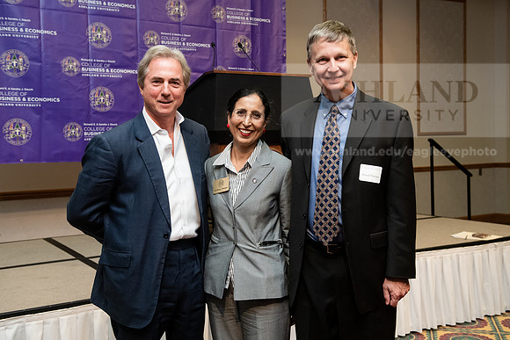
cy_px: 170
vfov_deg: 30.5
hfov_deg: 44.5
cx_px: 255
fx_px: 623
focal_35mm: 44
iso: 2500
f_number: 5
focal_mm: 44
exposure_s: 1/200
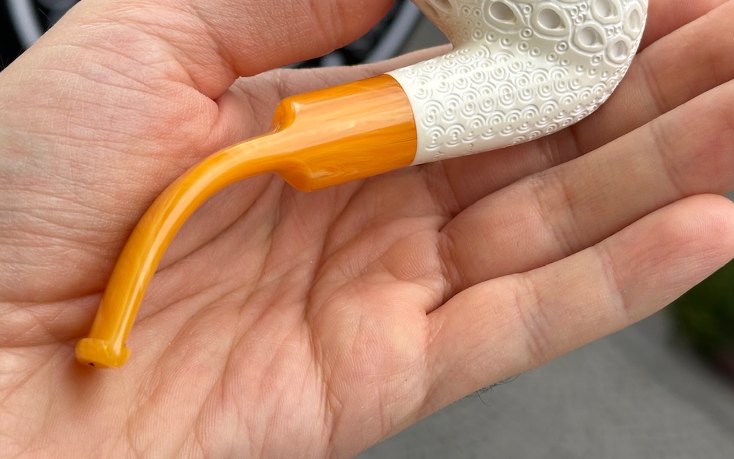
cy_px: 104
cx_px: 362
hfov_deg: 29.8
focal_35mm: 69
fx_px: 1380
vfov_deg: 18.7
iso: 64
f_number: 1.78
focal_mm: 6.86
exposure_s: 1/342
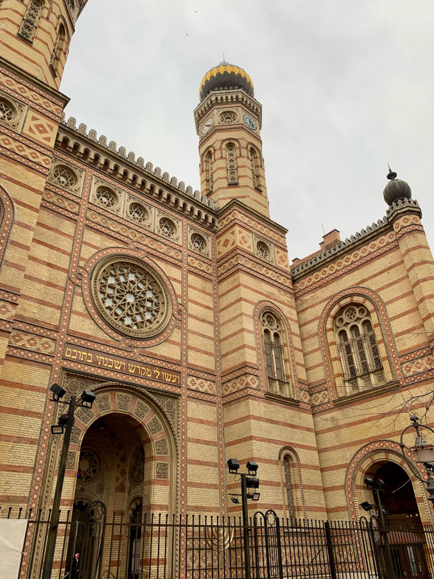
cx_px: 217
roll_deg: +2.1
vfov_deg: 67.3
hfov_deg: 53.1
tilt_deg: +32.1
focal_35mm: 26
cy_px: 290
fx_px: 435
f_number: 1.8
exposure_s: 1/152
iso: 25
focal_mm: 4.25
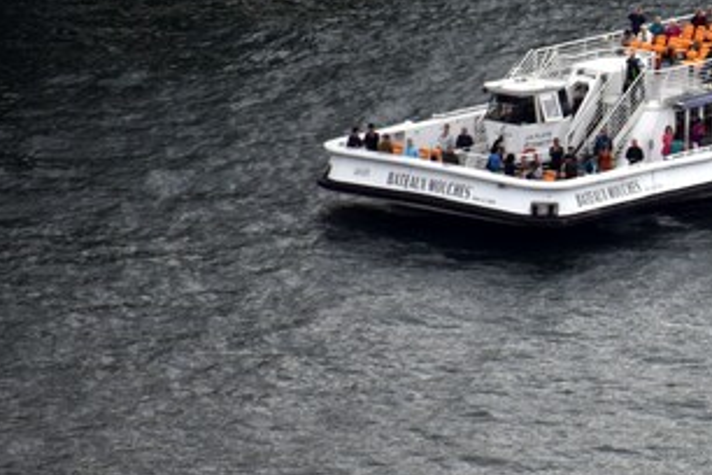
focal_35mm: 980
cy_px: 66
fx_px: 19381
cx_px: 856
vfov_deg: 1.4
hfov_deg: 2.1
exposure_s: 1/500
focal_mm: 250
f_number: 6.3
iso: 250
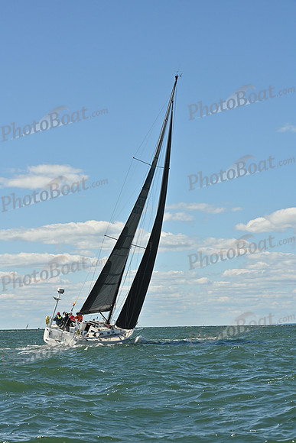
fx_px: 1134
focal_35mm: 92
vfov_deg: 22.1
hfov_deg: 14.9
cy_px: 222
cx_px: 148
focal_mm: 92
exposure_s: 1/1250
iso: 320
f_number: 10
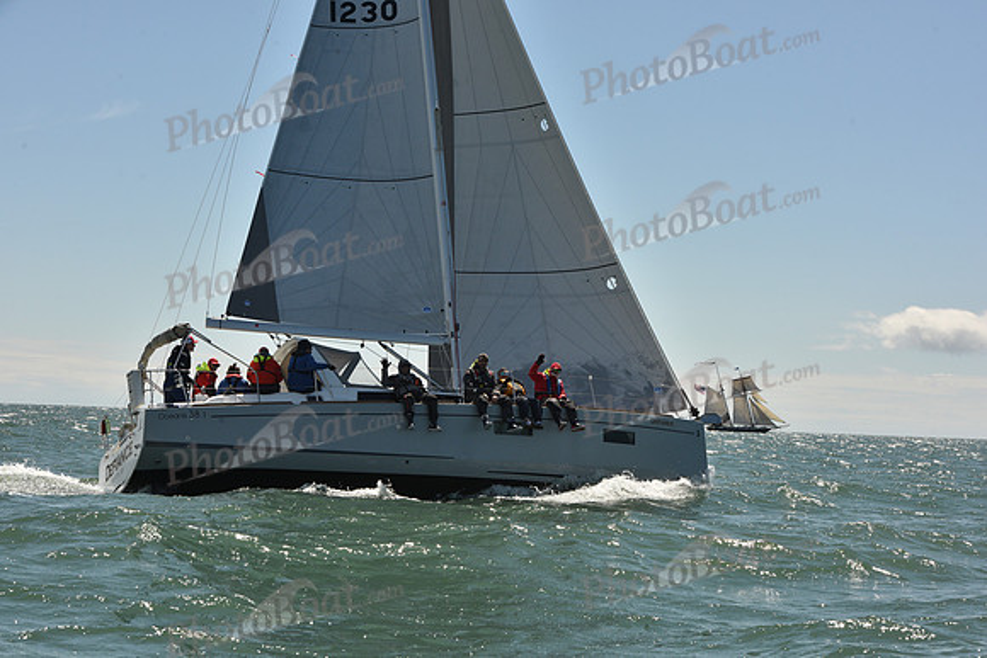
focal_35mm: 70
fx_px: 1920
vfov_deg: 19.5
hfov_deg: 28.8
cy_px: 329
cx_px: 494
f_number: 11
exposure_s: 1/800
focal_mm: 70
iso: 320
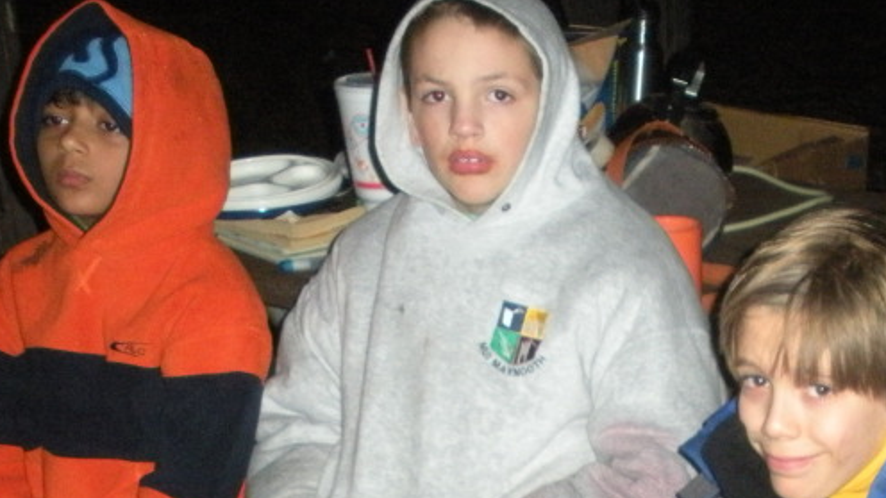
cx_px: 716
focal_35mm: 81
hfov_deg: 25.7
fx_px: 1903
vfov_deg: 14.4
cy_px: 609
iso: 406
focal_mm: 6.3
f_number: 3.5
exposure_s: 1/60
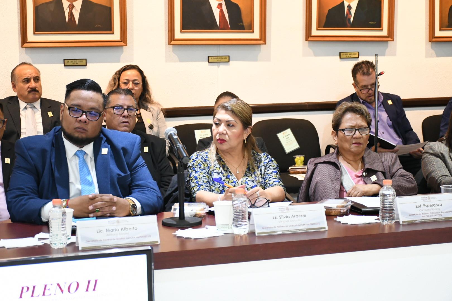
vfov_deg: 18.9
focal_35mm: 72
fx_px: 904
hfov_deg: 28.1
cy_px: 150
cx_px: 226
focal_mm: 48
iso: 4000
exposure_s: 1/100
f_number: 4.5
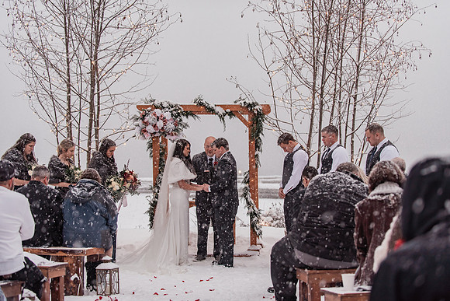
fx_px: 877
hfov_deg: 28.8
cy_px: 150
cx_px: 225
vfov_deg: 19.4
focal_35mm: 70
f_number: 3.2
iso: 100
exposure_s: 1/160
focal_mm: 70
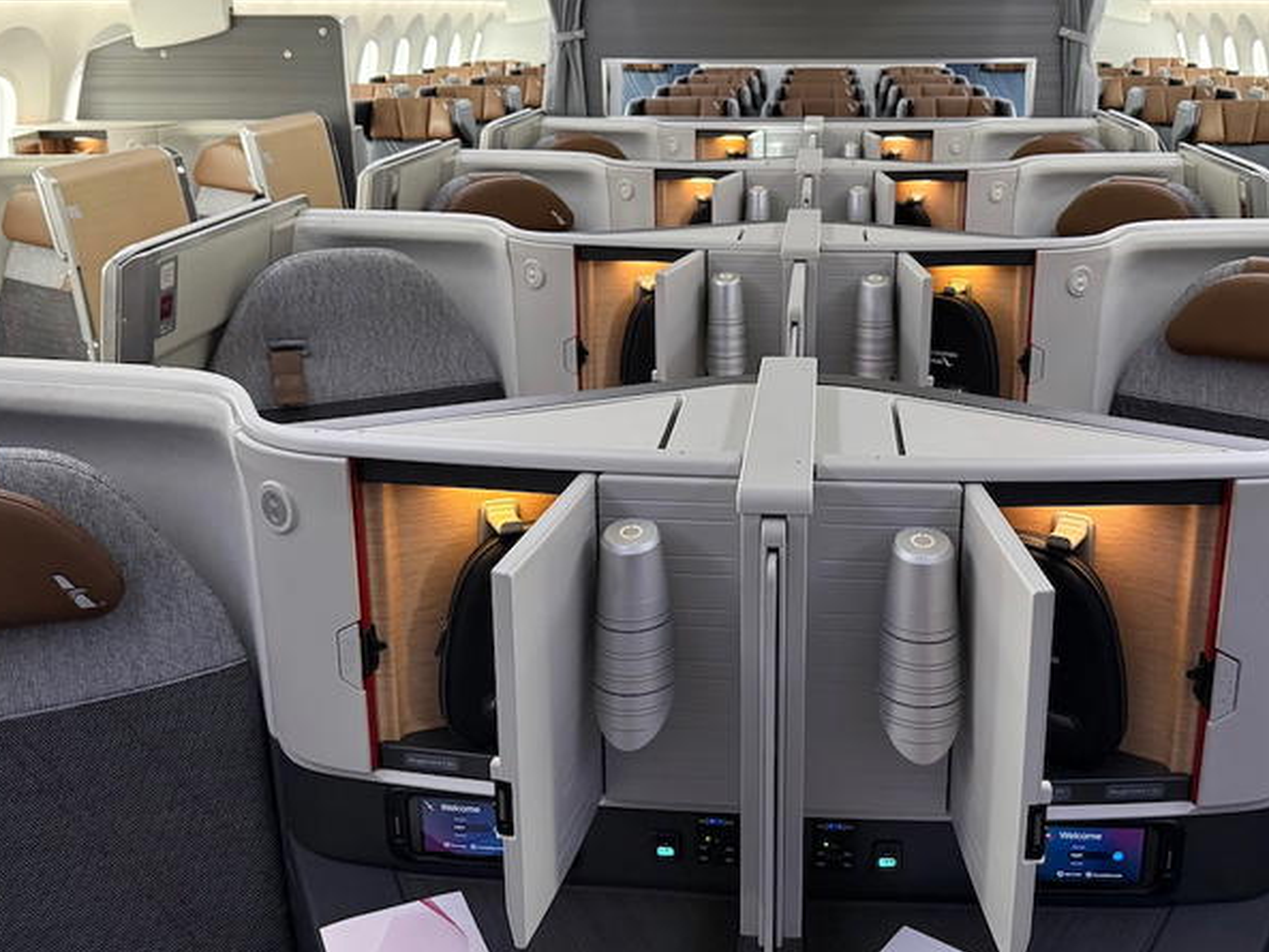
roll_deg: +0.5
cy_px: 379
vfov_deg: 41.6
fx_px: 1247
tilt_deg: -15.4
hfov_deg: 53.7
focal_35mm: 34
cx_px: 734
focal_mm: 6.76
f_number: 1.78
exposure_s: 1/55
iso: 400
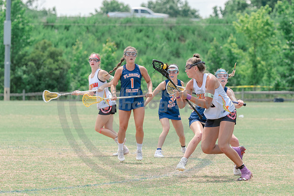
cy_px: 136
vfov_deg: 5.1
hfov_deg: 7.7
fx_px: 2181
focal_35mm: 267
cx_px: 204
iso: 400
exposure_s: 1/1600
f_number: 5
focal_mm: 155
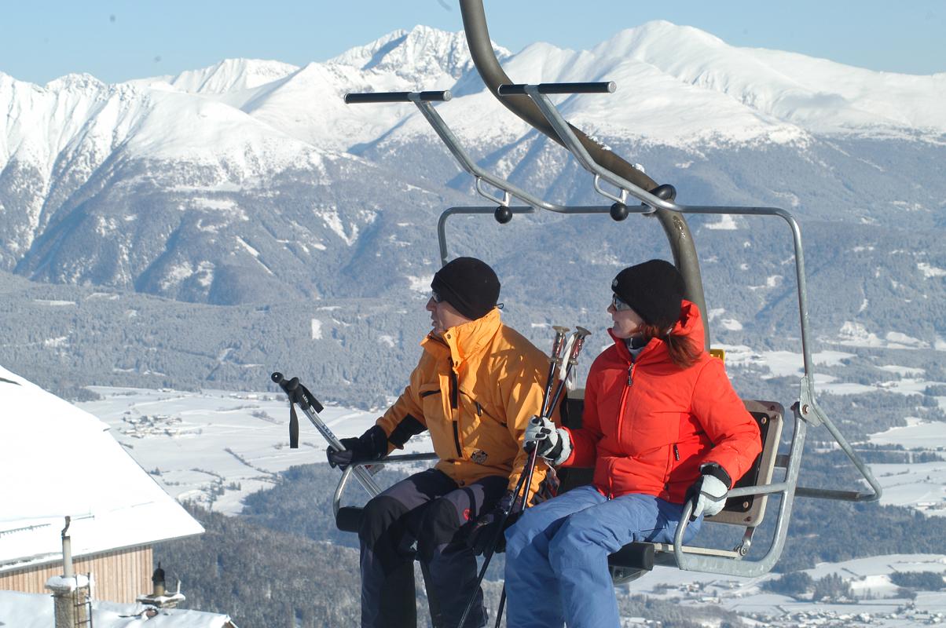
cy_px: 314
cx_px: 473
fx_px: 2756
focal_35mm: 105
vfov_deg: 13.0
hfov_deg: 19.5
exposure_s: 1/400
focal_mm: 70
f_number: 10
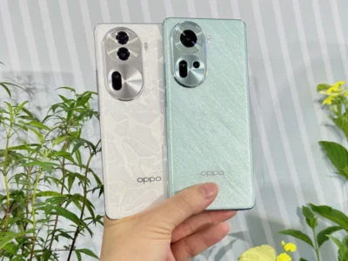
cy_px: 130
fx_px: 483
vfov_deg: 30.3
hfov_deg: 39.7
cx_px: 174
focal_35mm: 48
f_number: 1.78
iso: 50
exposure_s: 1/60
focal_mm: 6.86
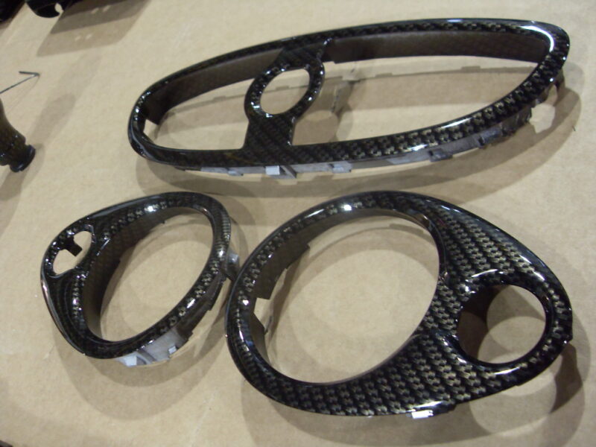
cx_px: 298
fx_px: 603
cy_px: 224
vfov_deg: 40.7
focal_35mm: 35
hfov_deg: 52.6
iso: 200
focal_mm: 6.3
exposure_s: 1/20
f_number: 2.8
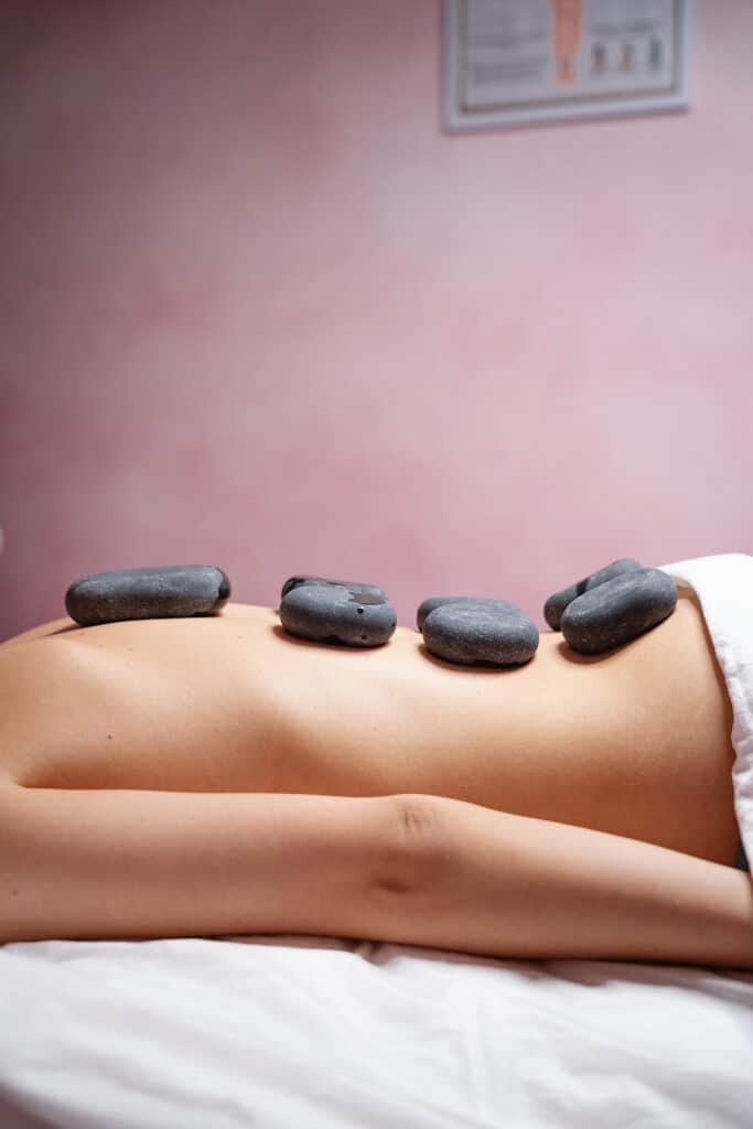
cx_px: 376
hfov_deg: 30.0
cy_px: 564
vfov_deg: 43.8
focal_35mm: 45
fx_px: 1405
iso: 320
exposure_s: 1/100
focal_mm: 44.8
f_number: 2.8
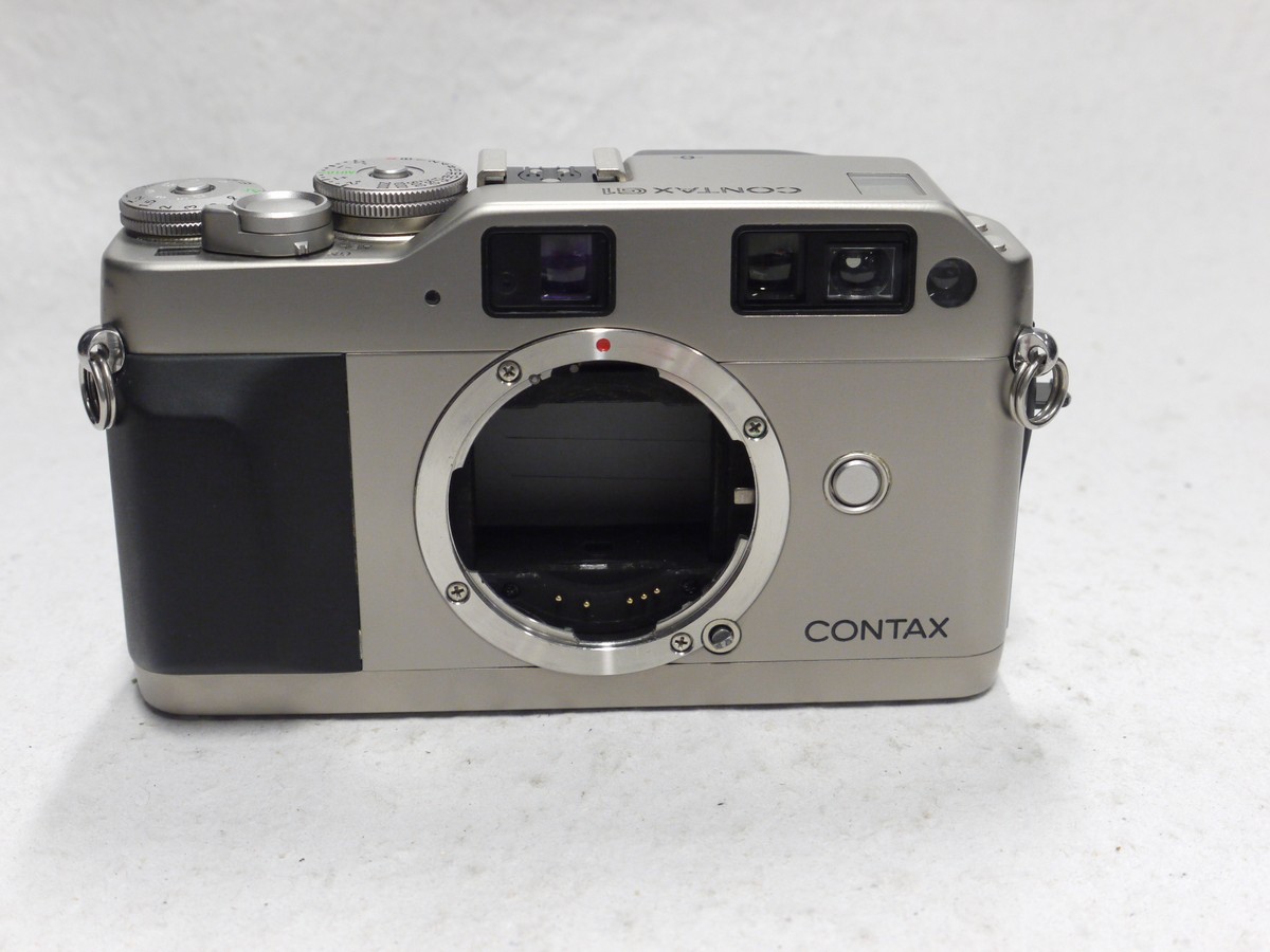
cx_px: 635
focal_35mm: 56
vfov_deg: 26.1
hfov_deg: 34.3
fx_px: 2055
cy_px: 476
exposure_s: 1/20
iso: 800
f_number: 8
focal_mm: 28
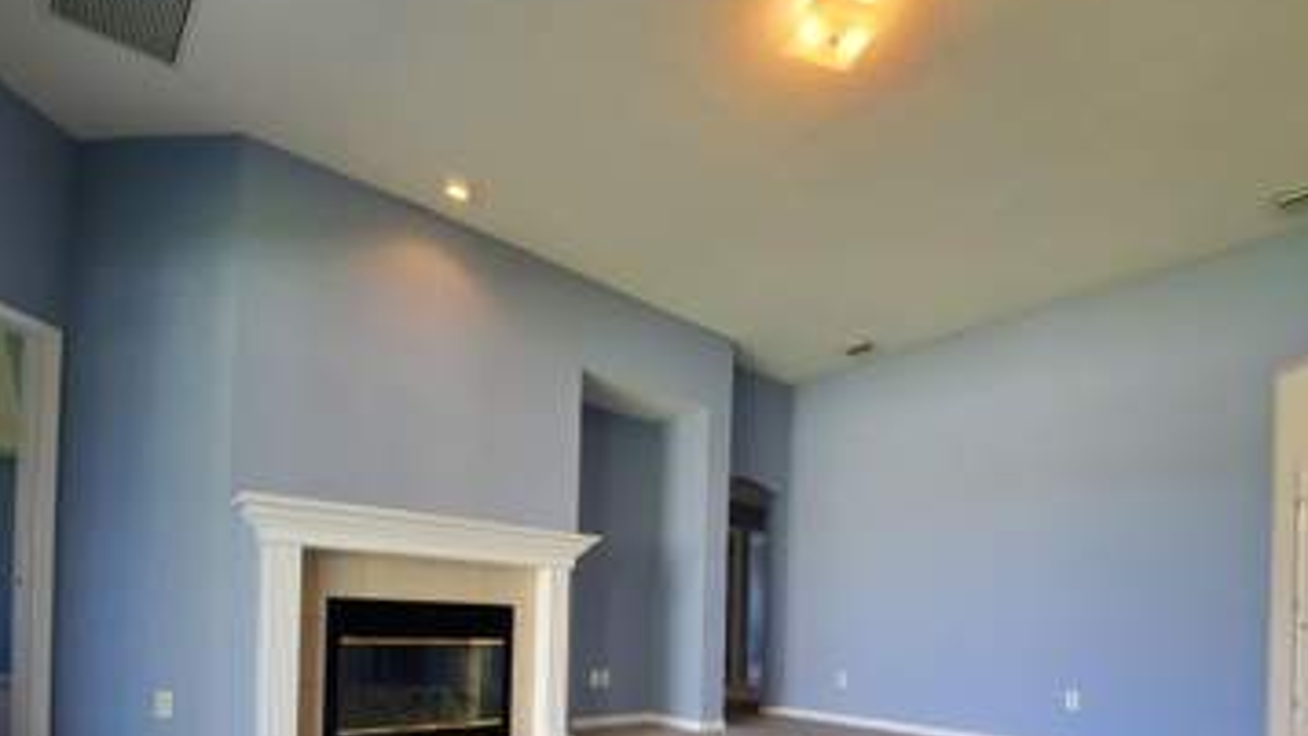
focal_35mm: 19
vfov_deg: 53.9
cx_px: 700
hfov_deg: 89.4
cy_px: 602
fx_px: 659
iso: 100
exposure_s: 1/59
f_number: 2.2
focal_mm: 1.8
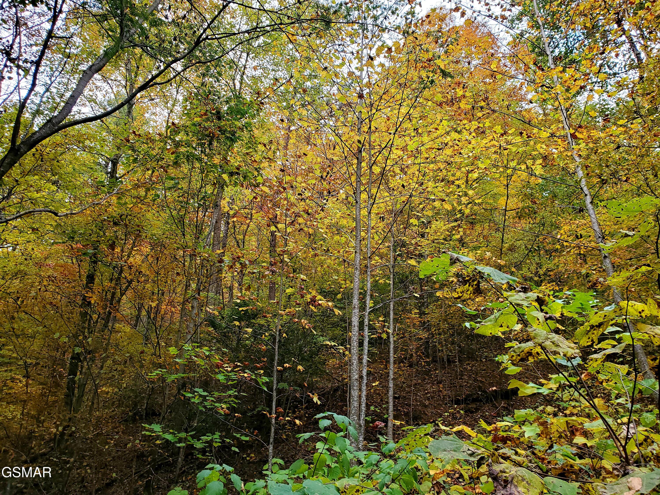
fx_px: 496
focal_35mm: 26
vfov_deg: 53.1
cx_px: 330
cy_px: 248
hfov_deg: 67.3
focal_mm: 4.3
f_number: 2.4
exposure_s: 1/120
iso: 100
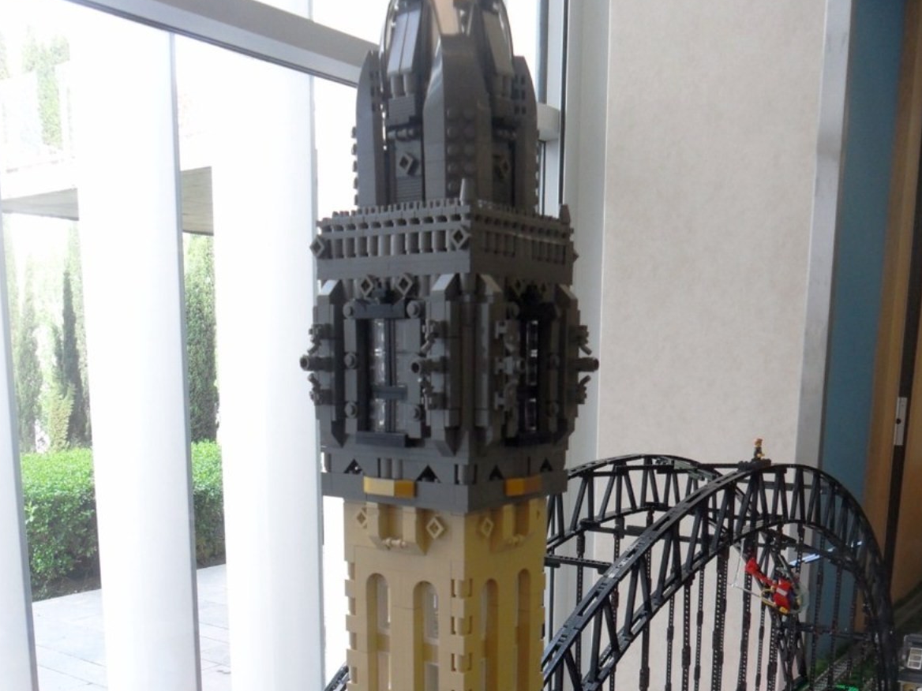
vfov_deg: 36.9
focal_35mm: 37
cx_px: 468
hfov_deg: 50.1
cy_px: 583
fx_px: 985
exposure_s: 1/45
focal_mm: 4.9
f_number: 3.5
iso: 100
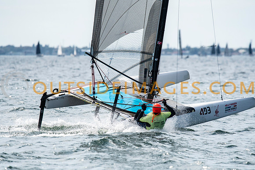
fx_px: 3313
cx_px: 128
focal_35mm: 468
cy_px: 85
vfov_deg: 2.9
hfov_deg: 4.4
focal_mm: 300
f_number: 5
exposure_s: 1/6400
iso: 400
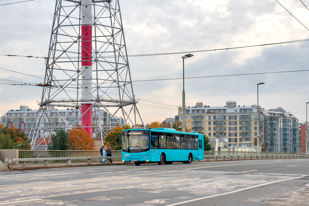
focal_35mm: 50
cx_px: 154
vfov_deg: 27.0
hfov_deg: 39.6
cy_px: 103
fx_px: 429
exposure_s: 1/250
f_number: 5.6
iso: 250
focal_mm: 50
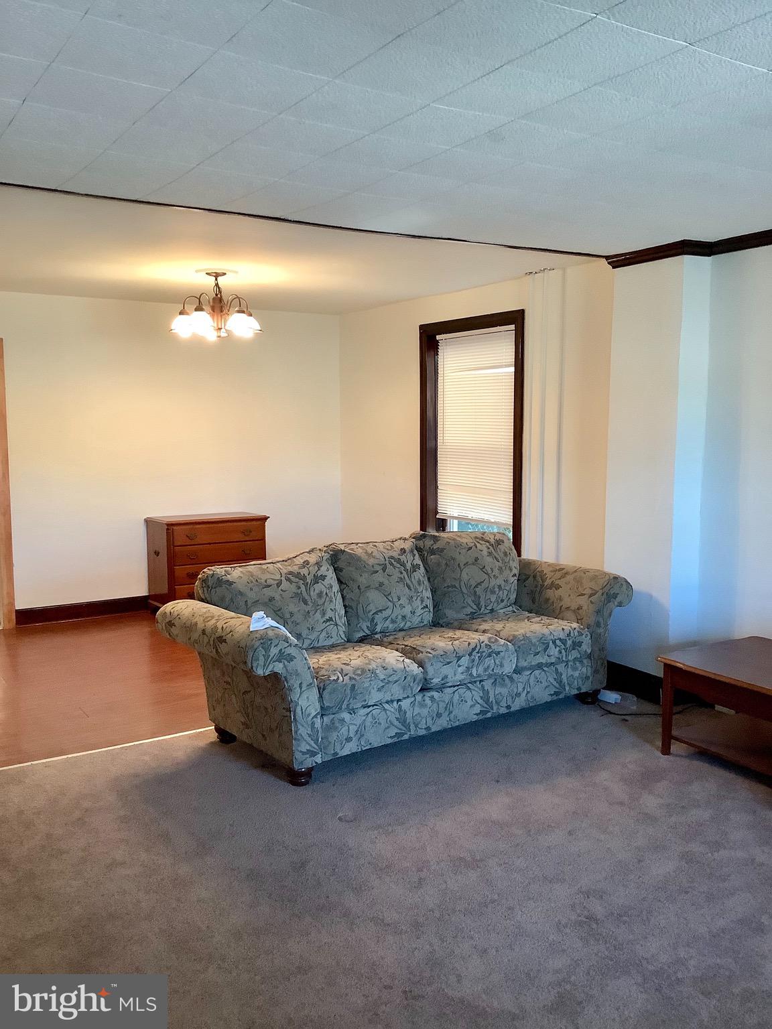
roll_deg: +0.4
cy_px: 514
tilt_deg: -4.4
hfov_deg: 45.4
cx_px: 386
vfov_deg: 58.4
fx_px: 922
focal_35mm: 31
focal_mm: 3.3
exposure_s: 1/60
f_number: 2.4
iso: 200
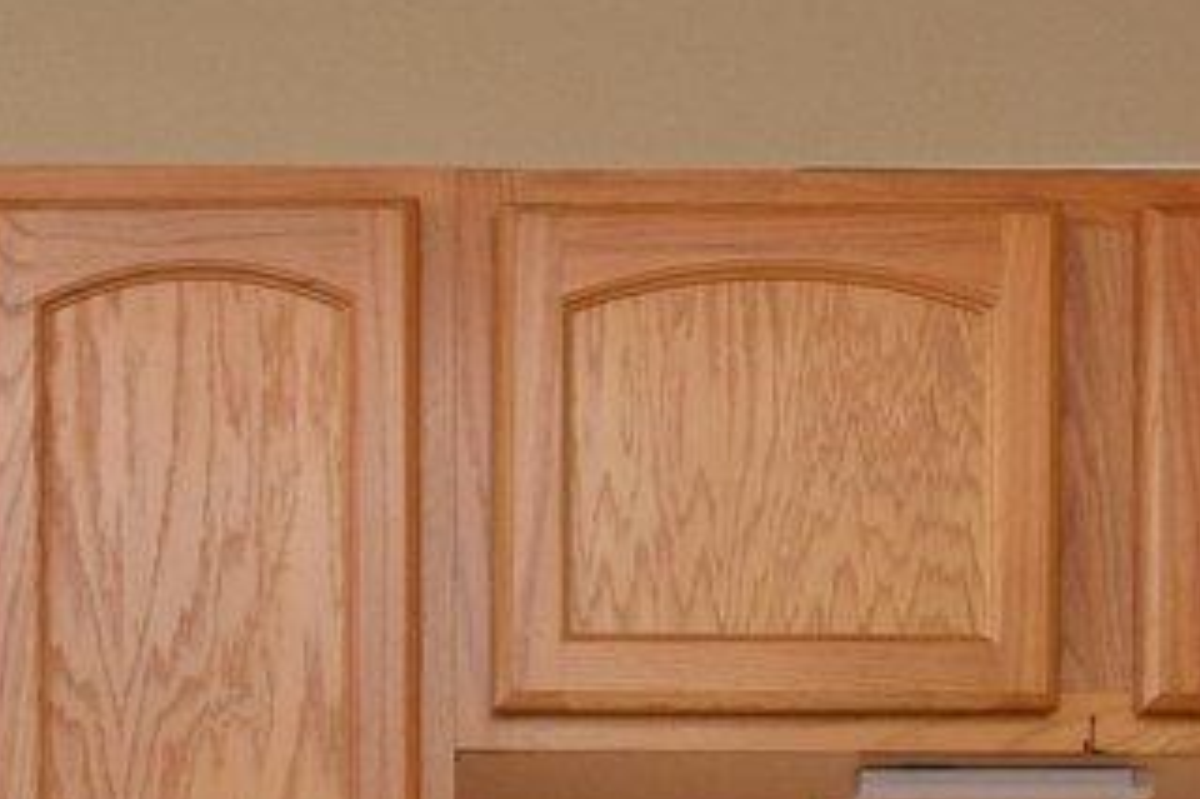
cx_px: 15
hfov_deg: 20.0
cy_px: 1545
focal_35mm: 99
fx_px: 3305
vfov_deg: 12.3
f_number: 9
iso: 500
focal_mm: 15.5
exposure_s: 1/30
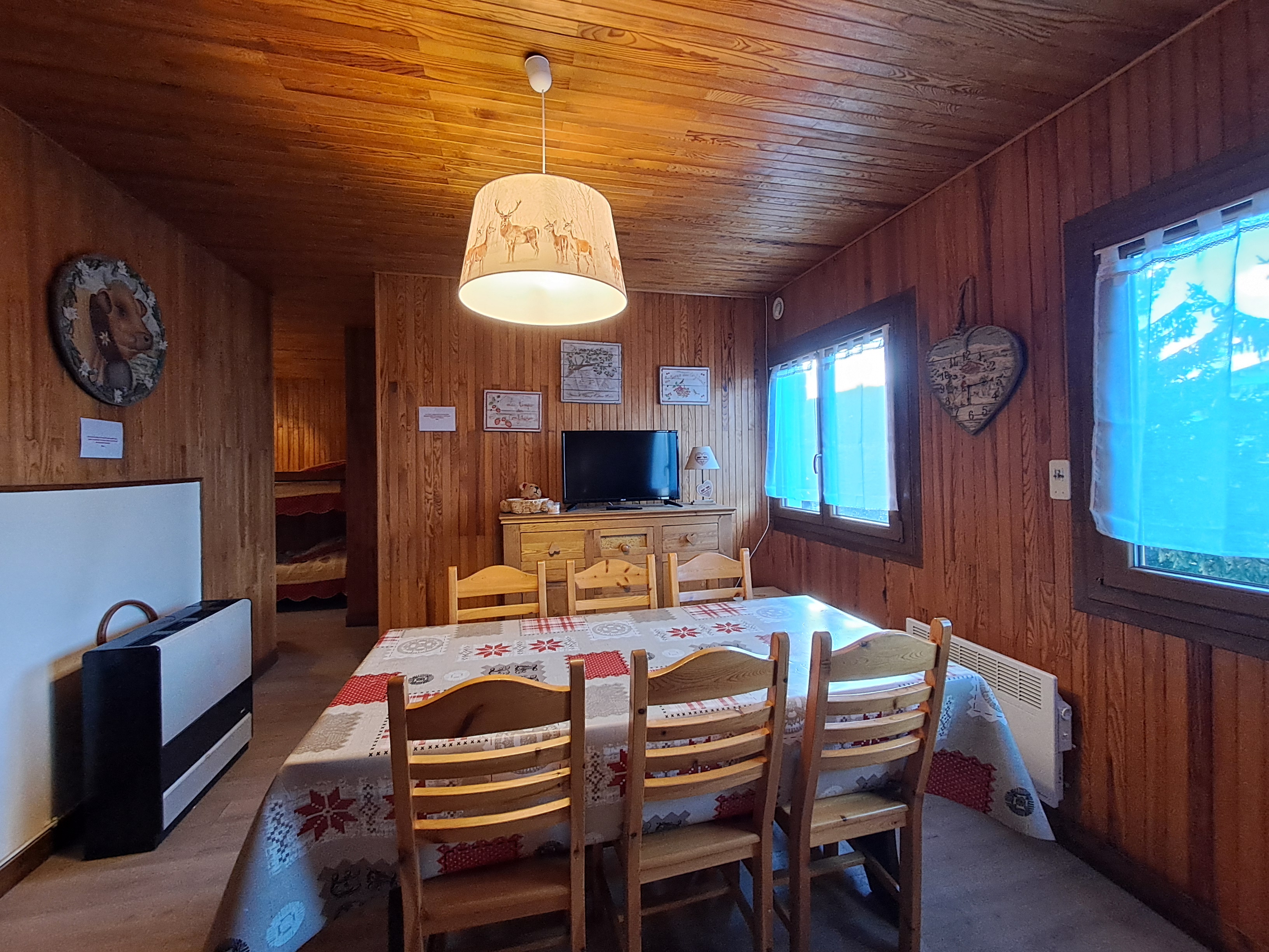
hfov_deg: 106.2
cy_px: 476
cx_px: 634
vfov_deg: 89.9
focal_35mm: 13
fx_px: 477
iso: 200
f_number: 2.2
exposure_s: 1/50
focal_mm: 1.42
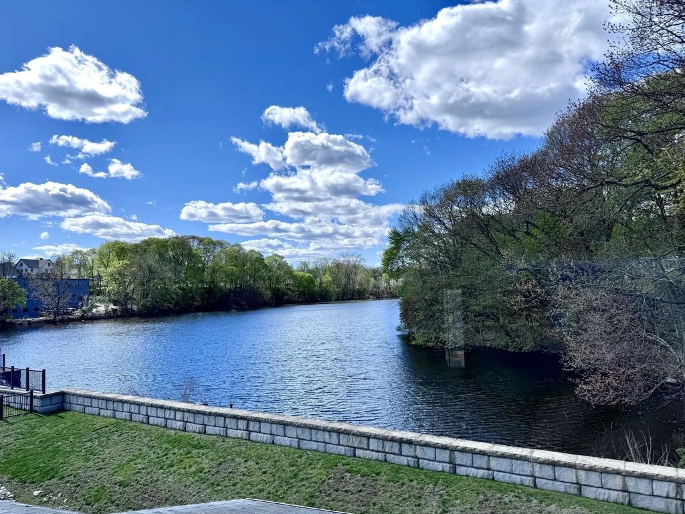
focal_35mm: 24
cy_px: 257
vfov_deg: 56.8
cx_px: 342
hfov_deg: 71.6
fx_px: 475
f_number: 1.78
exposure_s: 1/6410
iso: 80
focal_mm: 6.76
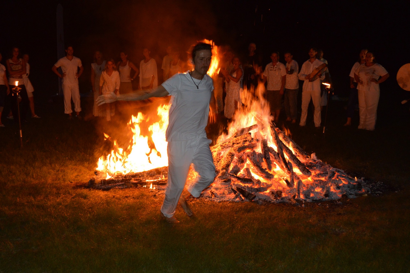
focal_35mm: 51
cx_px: 205
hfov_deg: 38.9
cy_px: 136
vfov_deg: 26.4
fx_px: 580
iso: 1400
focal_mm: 34
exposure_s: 1/60
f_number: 5
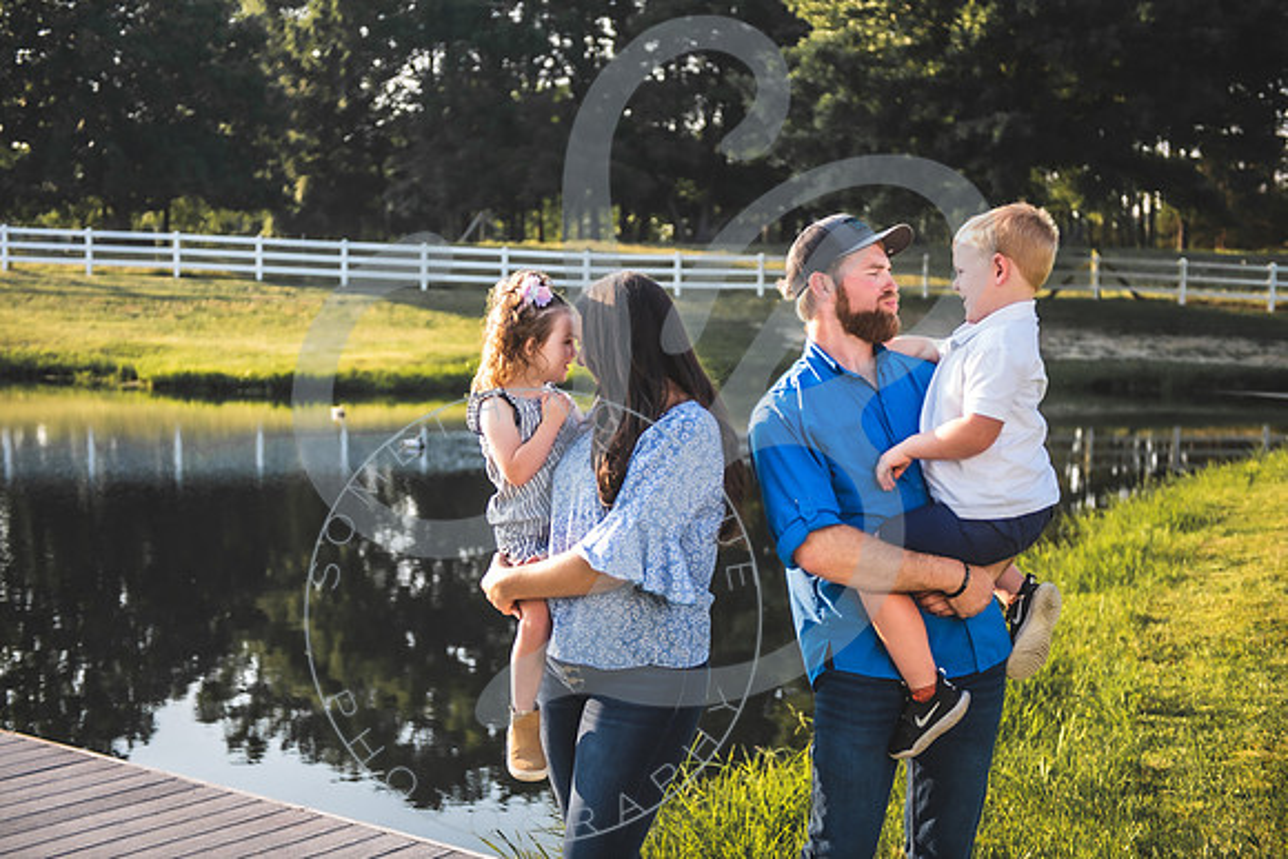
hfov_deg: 38.9
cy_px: 422
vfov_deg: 26.5
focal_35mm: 51
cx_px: 632
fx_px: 1825
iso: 50
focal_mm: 50
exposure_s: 1/250
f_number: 2.8
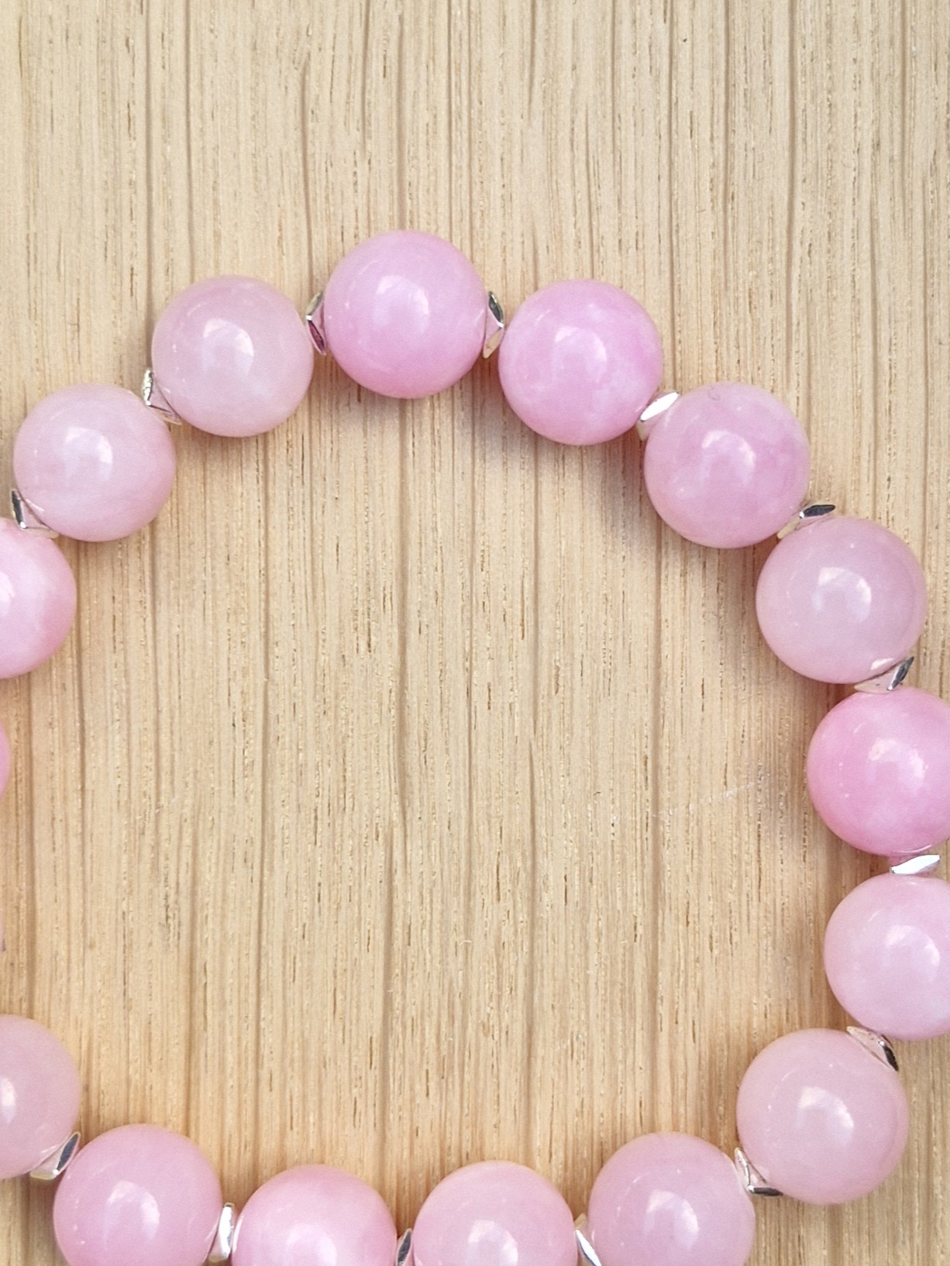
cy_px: 818
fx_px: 1280
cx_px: 413
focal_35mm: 35
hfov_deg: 40.6
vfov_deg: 51.9
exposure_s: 1/182
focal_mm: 5.54
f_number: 1.8
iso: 50
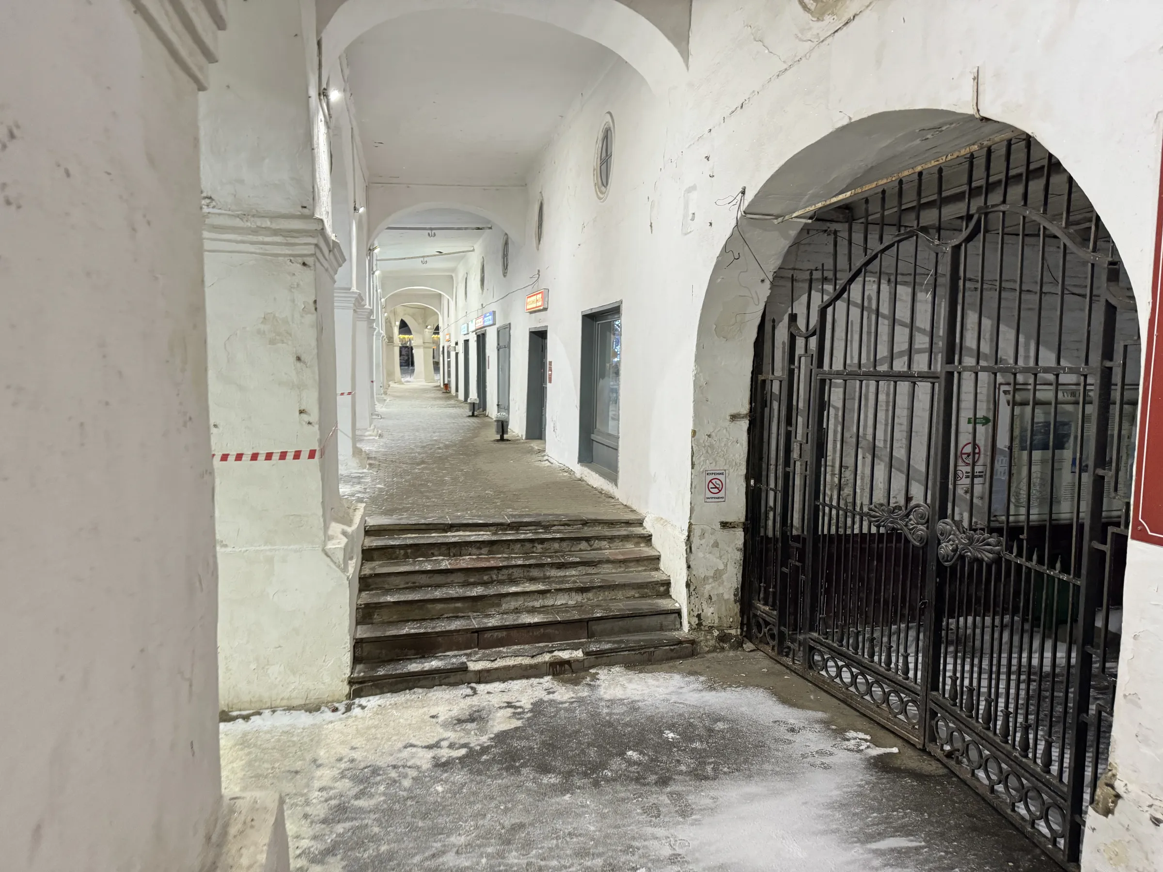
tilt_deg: -5.6
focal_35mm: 24
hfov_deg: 71.6
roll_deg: +0.6
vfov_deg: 56.8
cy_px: 436
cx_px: 582
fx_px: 806
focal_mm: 6.86
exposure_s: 1/50
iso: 400
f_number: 1.78
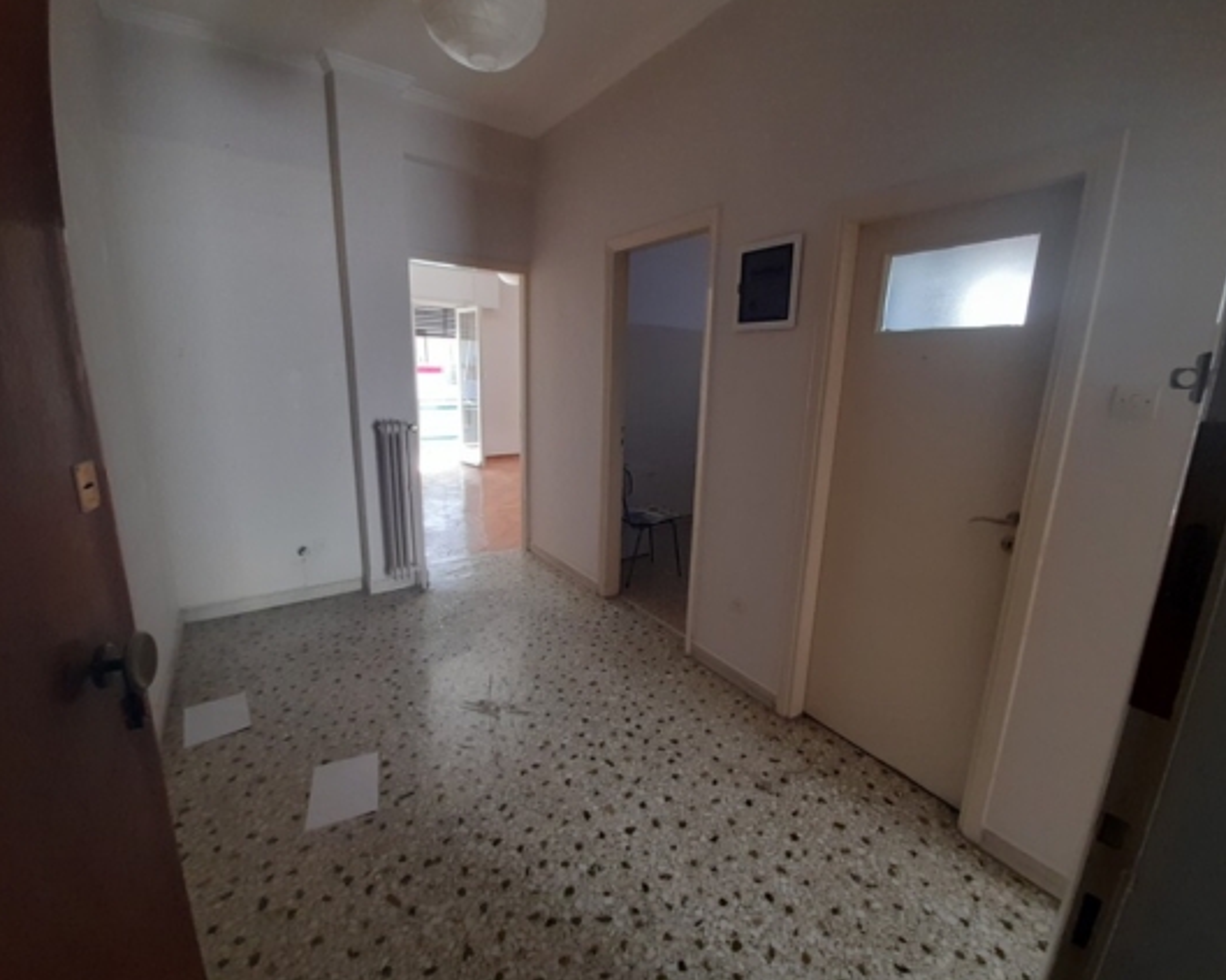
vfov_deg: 88.0
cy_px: 496
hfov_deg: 100.7
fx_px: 508
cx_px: 619
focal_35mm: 14
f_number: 2.2
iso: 200
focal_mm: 1.42
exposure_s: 1/50
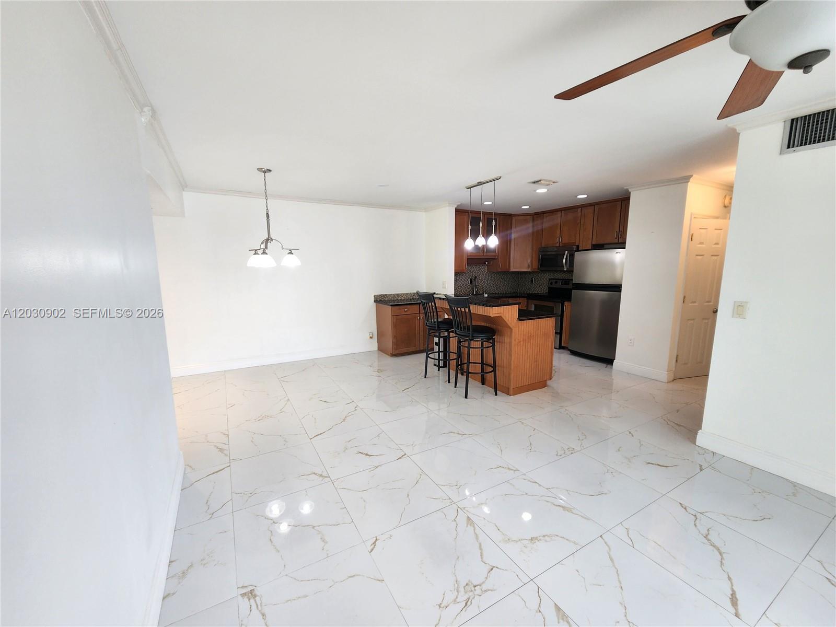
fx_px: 314
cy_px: 314
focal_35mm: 13
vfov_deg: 89.9
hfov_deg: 106.2
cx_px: 418
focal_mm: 2.2
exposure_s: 1/60
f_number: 2.2
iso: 125
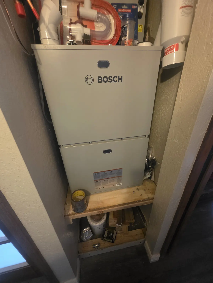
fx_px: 107
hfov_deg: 89.9
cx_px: 106
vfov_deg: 106.2
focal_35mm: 13
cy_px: 142
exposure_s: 1/60
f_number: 1.9
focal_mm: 2.2
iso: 1000
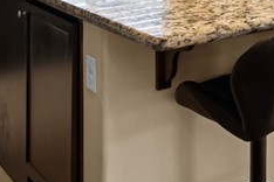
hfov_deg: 23.8
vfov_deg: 15.6
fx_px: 601
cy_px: -112
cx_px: 315
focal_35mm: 79
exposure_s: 1/20
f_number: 8
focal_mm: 17
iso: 400
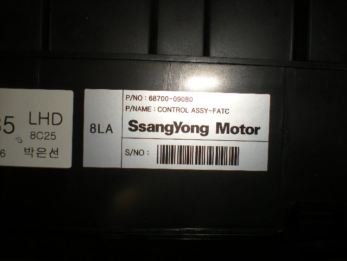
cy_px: 130
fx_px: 381
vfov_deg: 37.7
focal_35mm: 38
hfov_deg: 49.0
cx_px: 174
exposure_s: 1/60
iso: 64
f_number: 4.6
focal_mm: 6.3
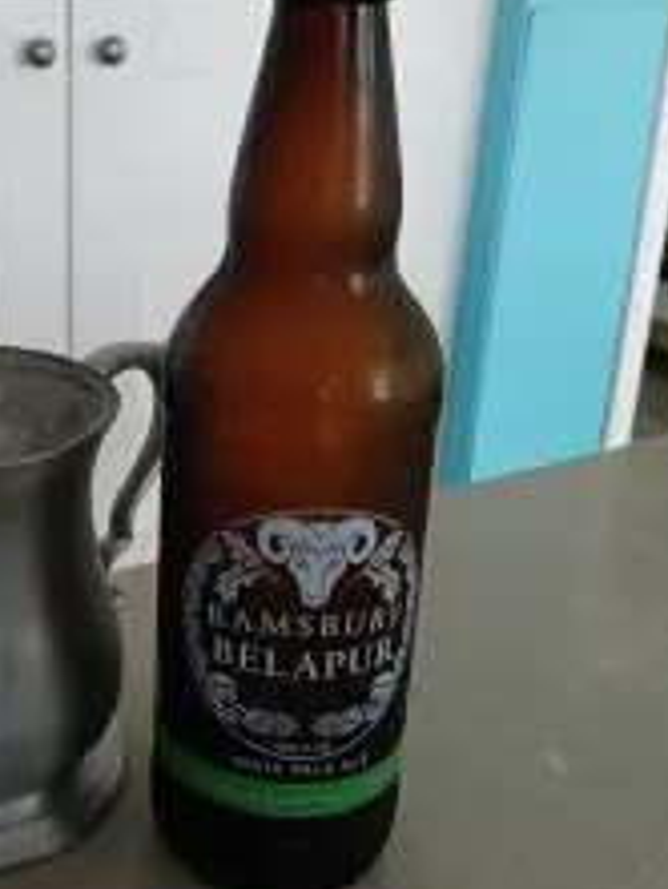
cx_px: 109
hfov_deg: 30.0
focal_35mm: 47
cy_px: 402
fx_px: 1208
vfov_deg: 40.4
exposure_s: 1/50
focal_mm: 3.98
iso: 160
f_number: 1.8
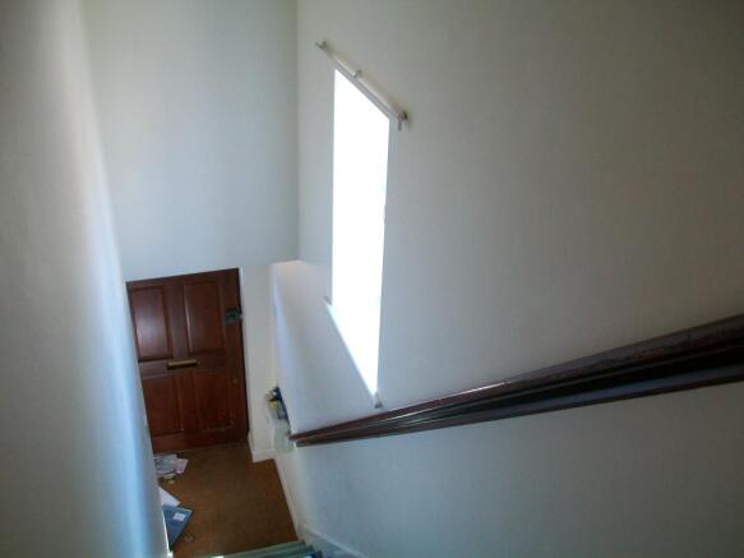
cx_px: 372
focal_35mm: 34
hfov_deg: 54.0
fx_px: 731
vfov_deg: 41.8
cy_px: 279
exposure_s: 1/60
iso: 137
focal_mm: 5.7
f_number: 2.8
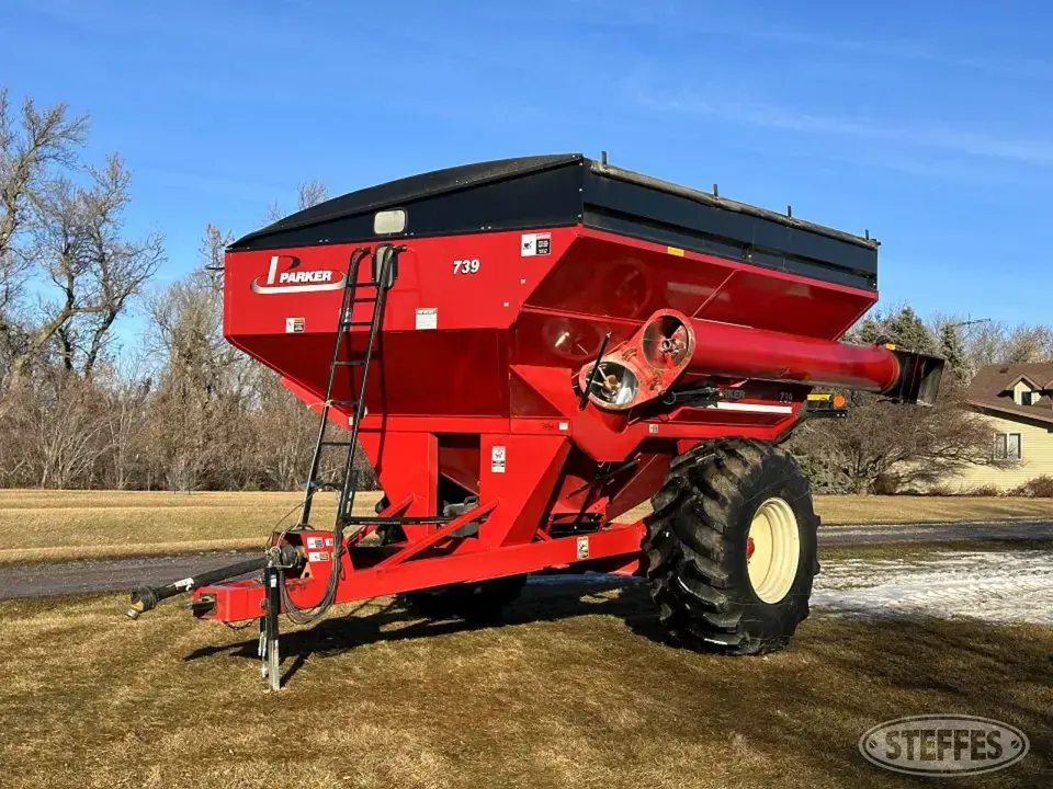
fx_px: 1460
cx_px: 526
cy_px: 394
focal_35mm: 48
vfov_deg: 30.3
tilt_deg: +1.8
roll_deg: -2.2
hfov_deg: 39.7
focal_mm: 6.86
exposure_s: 1/2732
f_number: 1.78
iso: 64
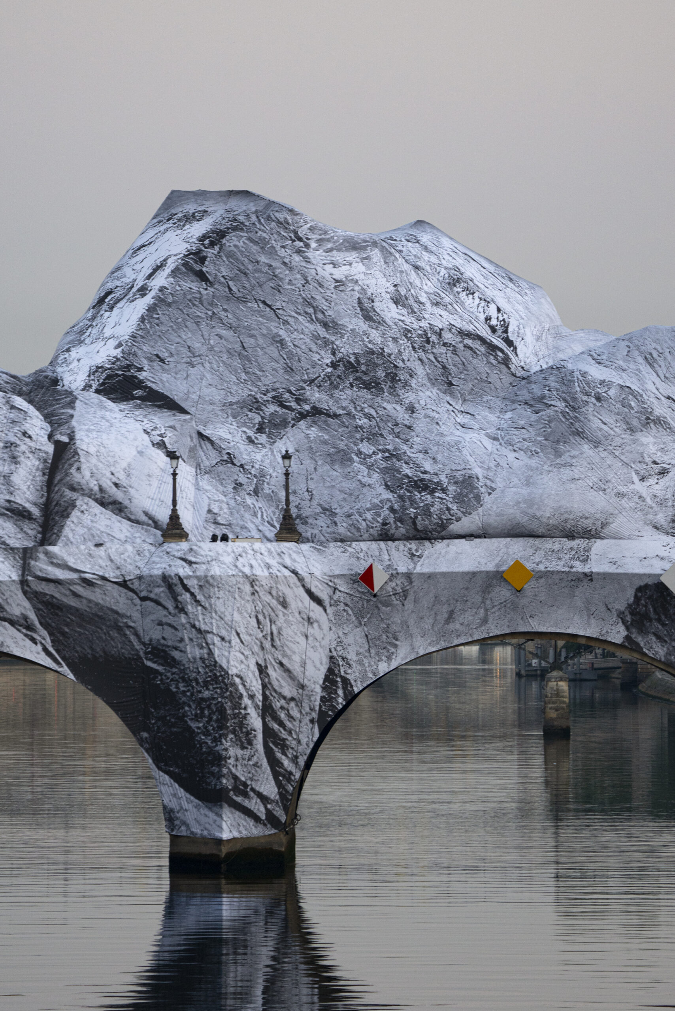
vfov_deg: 6.9
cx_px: 338
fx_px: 8432
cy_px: 506
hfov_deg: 4.6
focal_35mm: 300
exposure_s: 1/100
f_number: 6.3
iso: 1000
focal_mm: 200
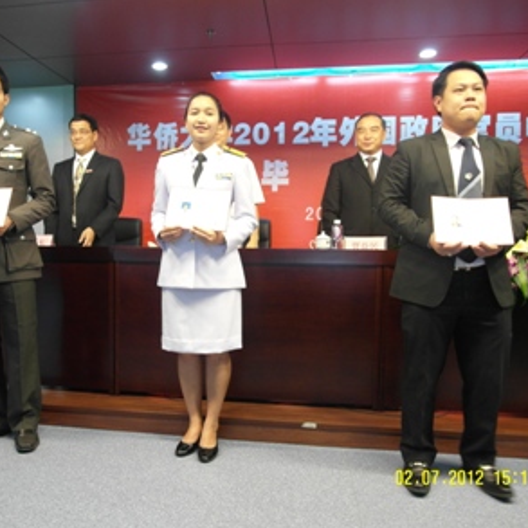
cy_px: 263
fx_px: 500
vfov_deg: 55.6
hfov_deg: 55.4
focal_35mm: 29
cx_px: 227
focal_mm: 5.2
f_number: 2.5
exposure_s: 1/30
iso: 200
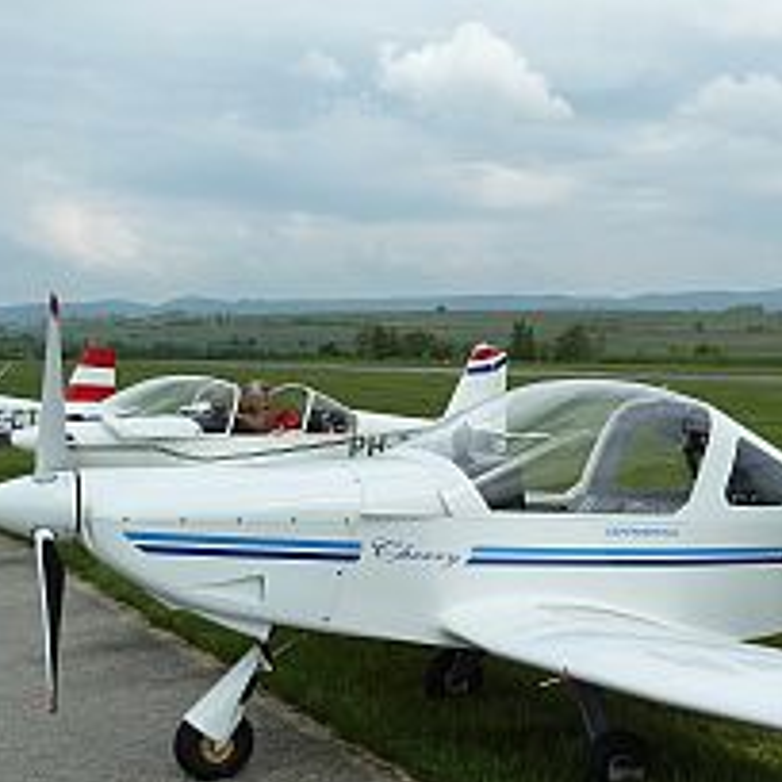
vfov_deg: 32.3
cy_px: 571
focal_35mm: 52
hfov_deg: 31.3
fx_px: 1329
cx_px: 698
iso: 125
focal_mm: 5
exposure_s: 1/500
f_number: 4.5
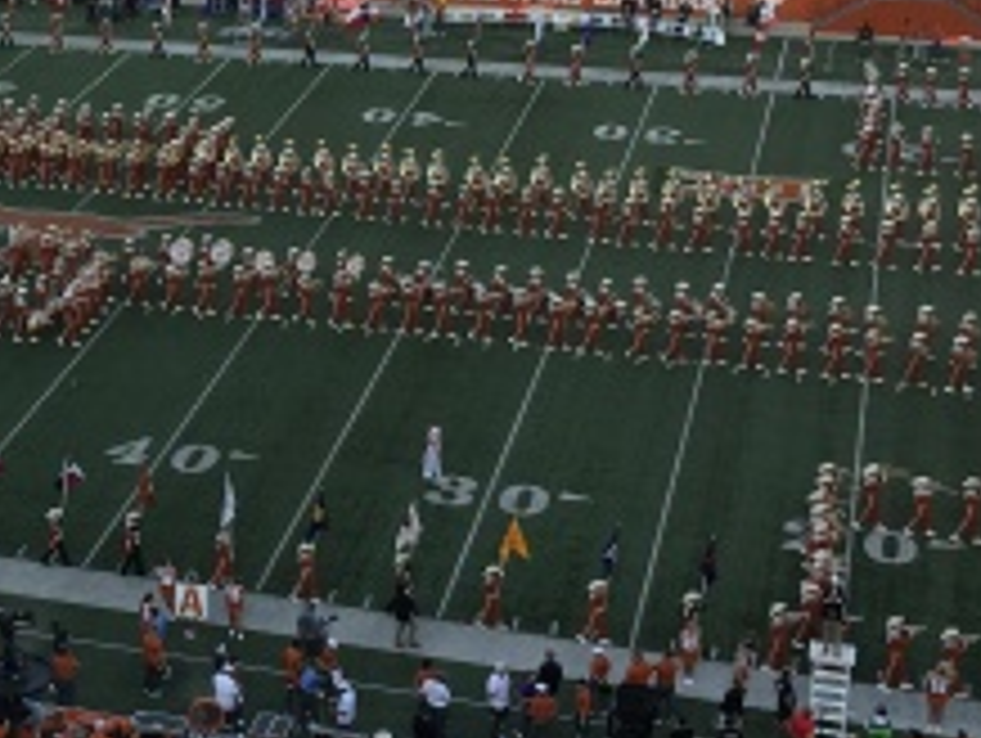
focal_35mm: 85
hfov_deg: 21.9
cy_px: 207
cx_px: -58
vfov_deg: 17.3
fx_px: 2412
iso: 25
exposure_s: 1/363
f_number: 2.2
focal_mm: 4.15
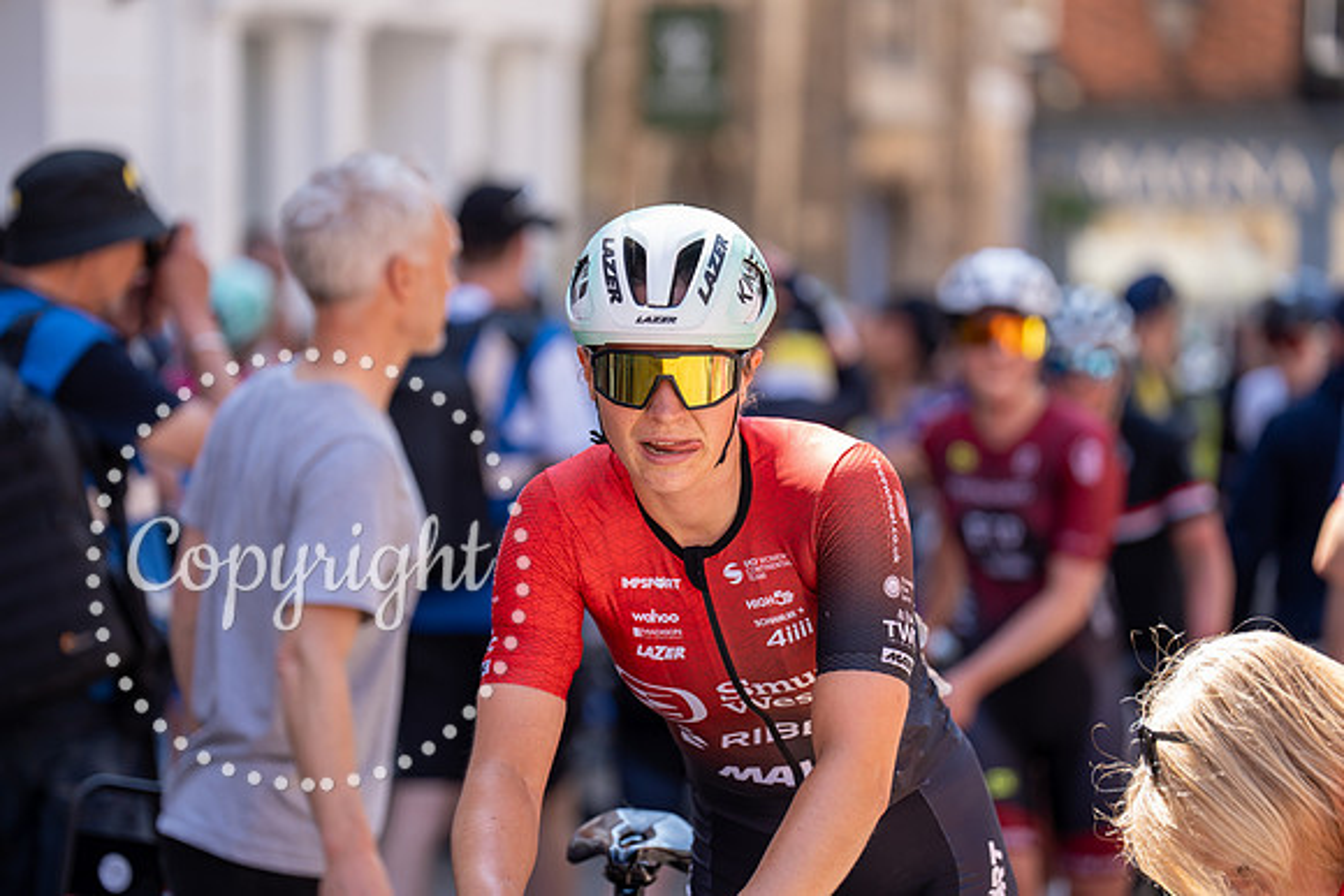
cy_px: 448
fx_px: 5676
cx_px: 672
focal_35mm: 152
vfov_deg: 9.0
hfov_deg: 13.5
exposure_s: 1/250
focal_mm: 152
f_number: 2.8
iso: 100
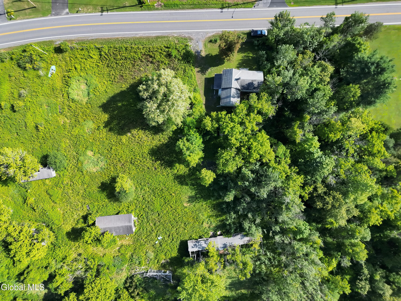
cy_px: 150
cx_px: 200
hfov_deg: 71.6
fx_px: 278
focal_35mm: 24
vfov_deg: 56.8
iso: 160
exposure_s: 1/2500
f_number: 1.7
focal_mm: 6.72
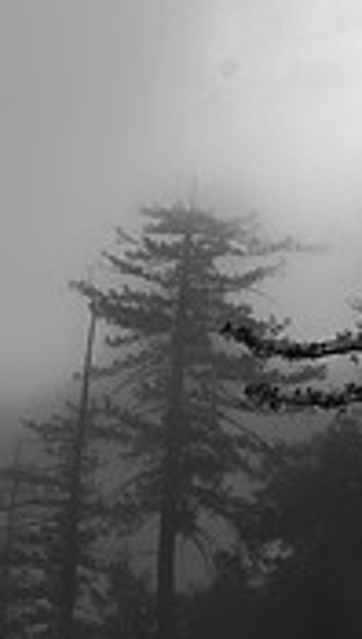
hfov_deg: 4.6
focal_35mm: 260
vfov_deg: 8.3
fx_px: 4418
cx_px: 932
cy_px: 110
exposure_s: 1/100
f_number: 10
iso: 200
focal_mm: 50
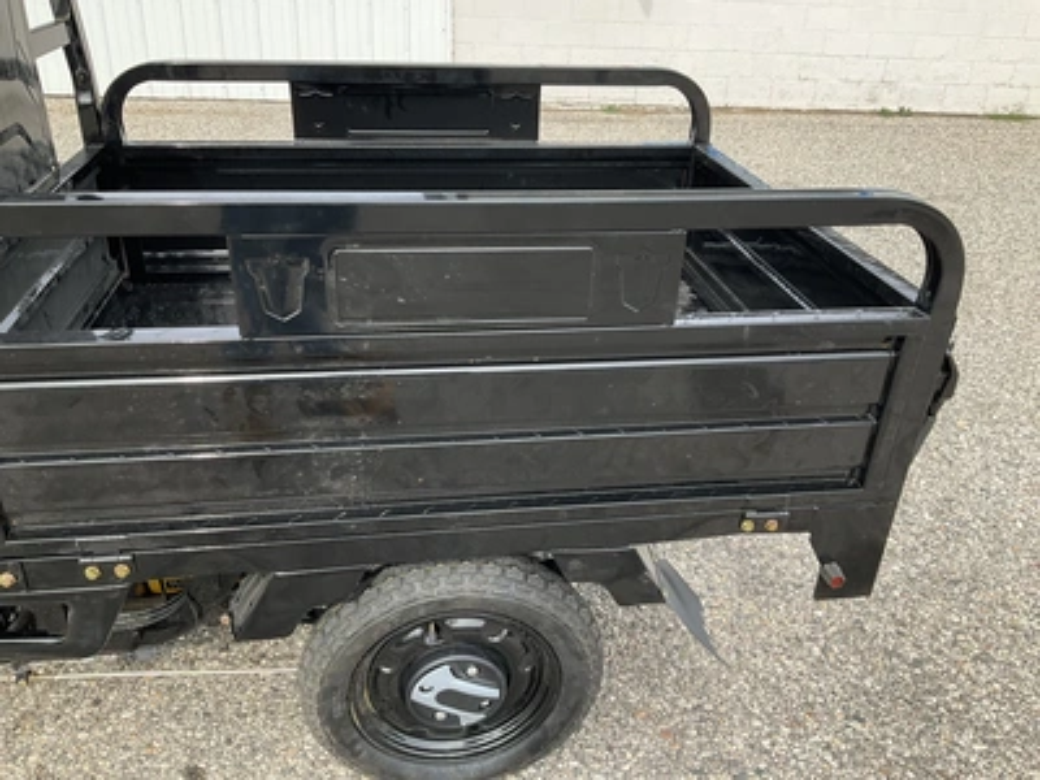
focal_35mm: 29
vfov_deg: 48.2
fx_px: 871
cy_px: 390
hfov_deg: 61.7
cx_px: 520
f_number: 1.8
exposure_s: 1/391
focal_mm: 3
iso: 25
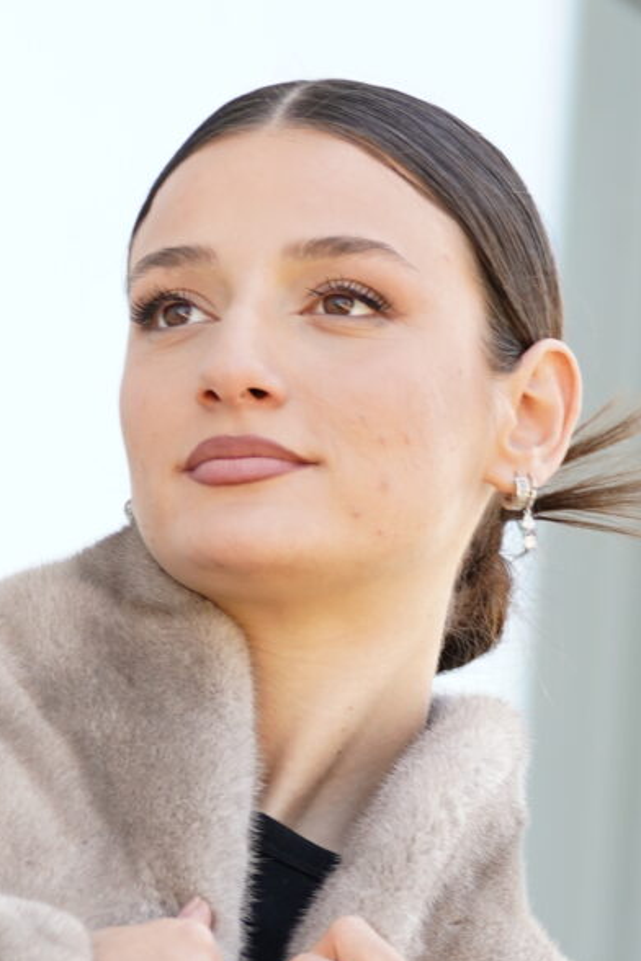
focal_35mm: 483
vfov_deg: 4.3
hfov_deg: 2.8
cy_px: 1111
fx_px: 12899
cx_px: -552
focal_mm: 111
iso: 160
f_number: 2.8
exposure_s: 1/250
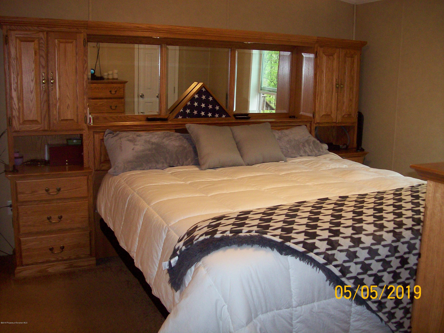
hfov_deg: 51.4
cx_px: 222
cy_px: 166
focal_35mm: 36
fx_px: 462
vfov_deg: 39.6
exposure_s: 1/64
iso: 140
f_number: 2.7
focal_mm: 6
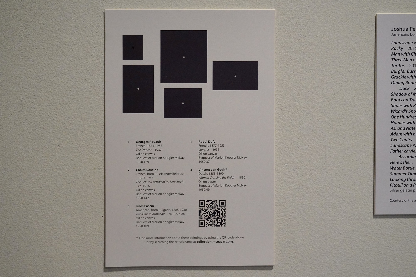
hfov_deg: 45.4
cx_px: 208
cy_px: 138
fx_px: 497
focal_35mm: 43
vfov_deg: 31.2
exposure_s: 1/100
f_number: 6.3
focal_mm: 43
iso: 10000
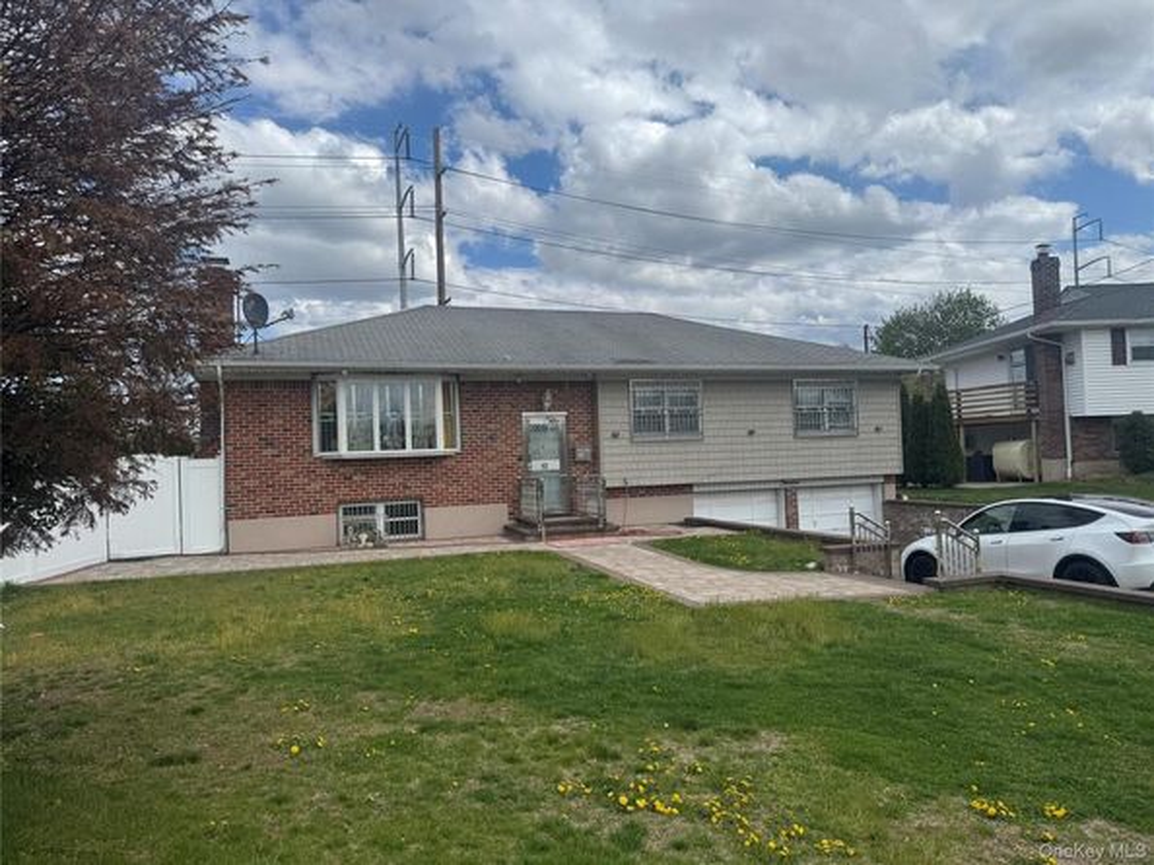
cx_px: 577
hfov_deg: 71.6
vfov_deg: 56.8
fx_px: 800
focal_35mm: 24
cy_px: 432
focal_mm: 6.76
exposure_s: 1/6410
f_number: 1.78
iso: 80
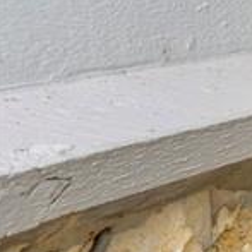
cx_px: 873
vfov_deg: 17.2
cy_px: -21
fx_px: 807
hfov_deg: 9.7
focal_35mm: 98
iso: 250
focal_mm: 11
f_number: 9
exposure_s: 1/1250
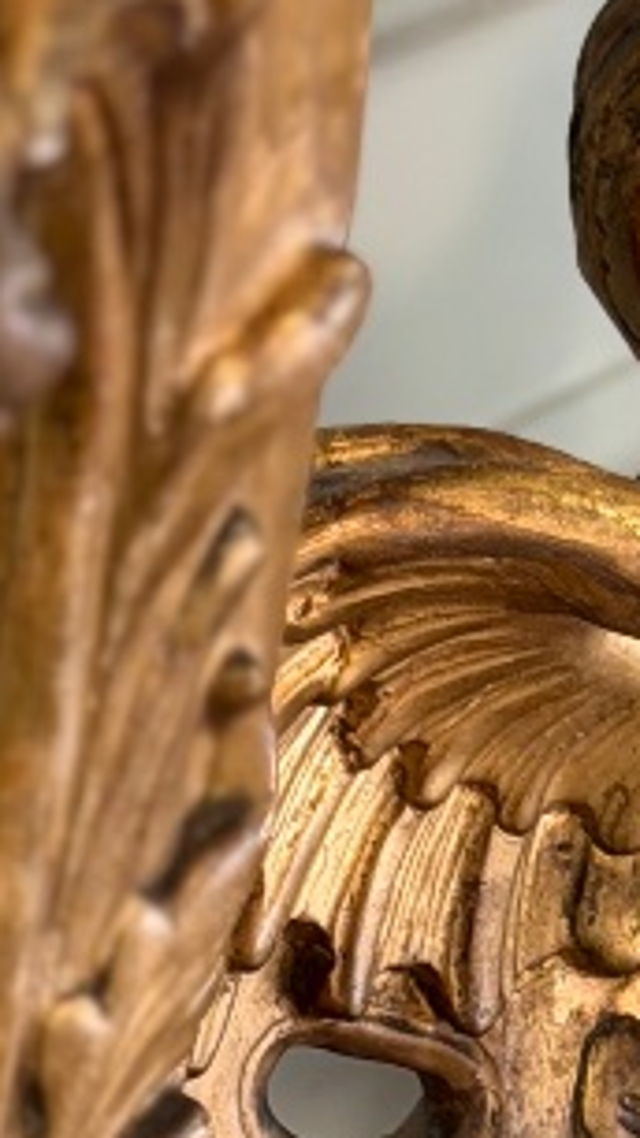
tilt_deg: -25.0
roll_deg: +2.0
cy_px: 833
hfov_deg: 5.9
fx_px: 6188
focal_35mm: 205
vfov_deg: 10.5
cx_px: 956
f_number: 1.78
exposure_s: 1/50
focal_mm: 6.76
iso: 160
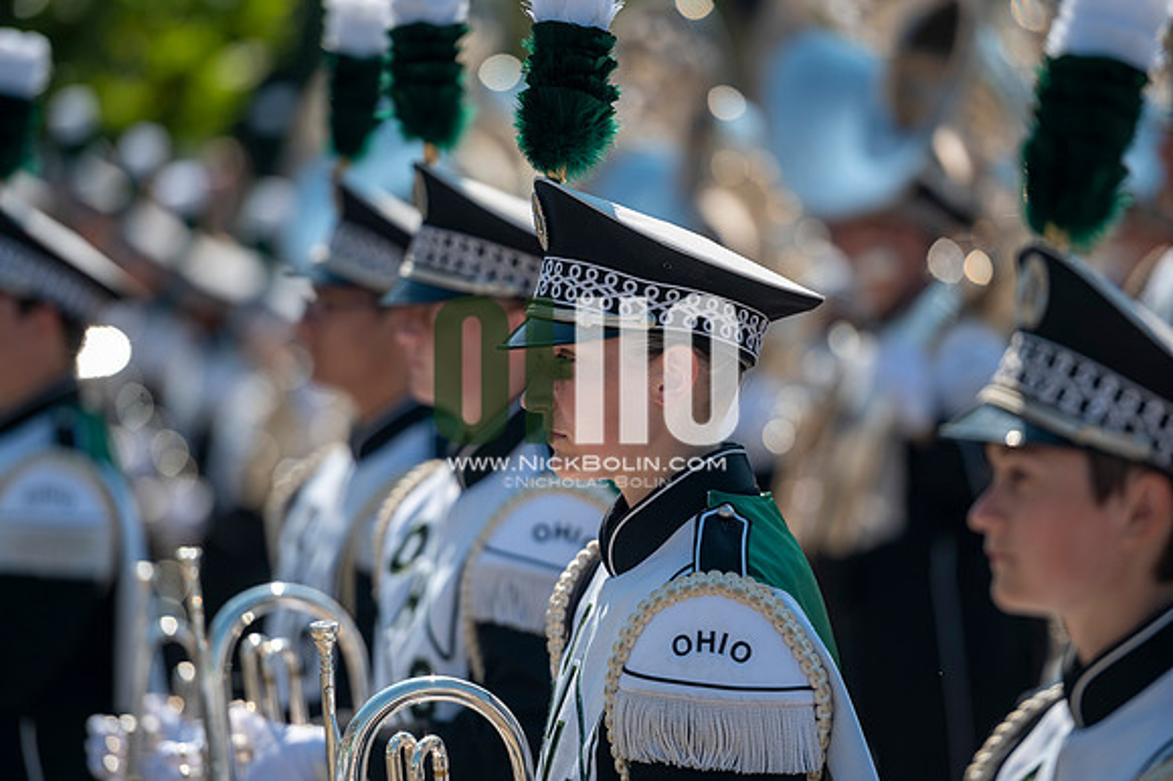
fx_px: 6513
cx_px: 586
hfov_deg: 10.3
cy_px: 390
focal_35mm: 200
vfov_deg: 6.9
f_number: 2.8
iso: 100
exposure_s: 1/1600
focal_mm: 200
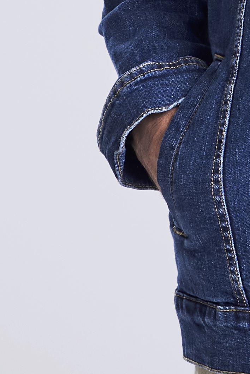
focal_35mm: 596
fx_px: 6200
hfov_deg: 2.3
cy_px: -137
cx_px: 452
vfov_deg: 3.4
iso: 400
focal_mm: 105
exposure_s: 1/160
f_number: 10
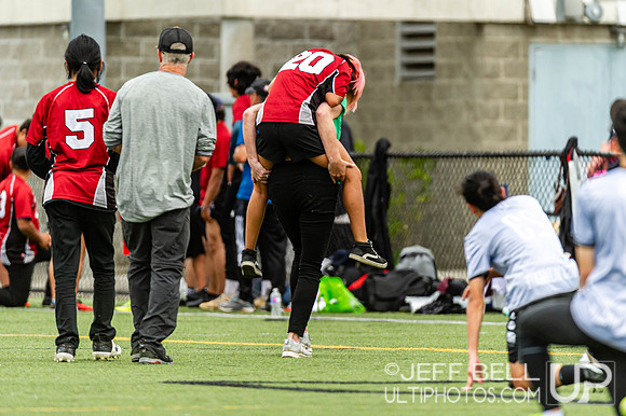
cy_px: 140
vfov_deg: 2.6
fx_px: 9210
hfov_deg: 3.9
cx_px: 340
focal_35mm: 530
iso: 280
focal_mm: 400
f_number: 4
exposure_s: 1/1000
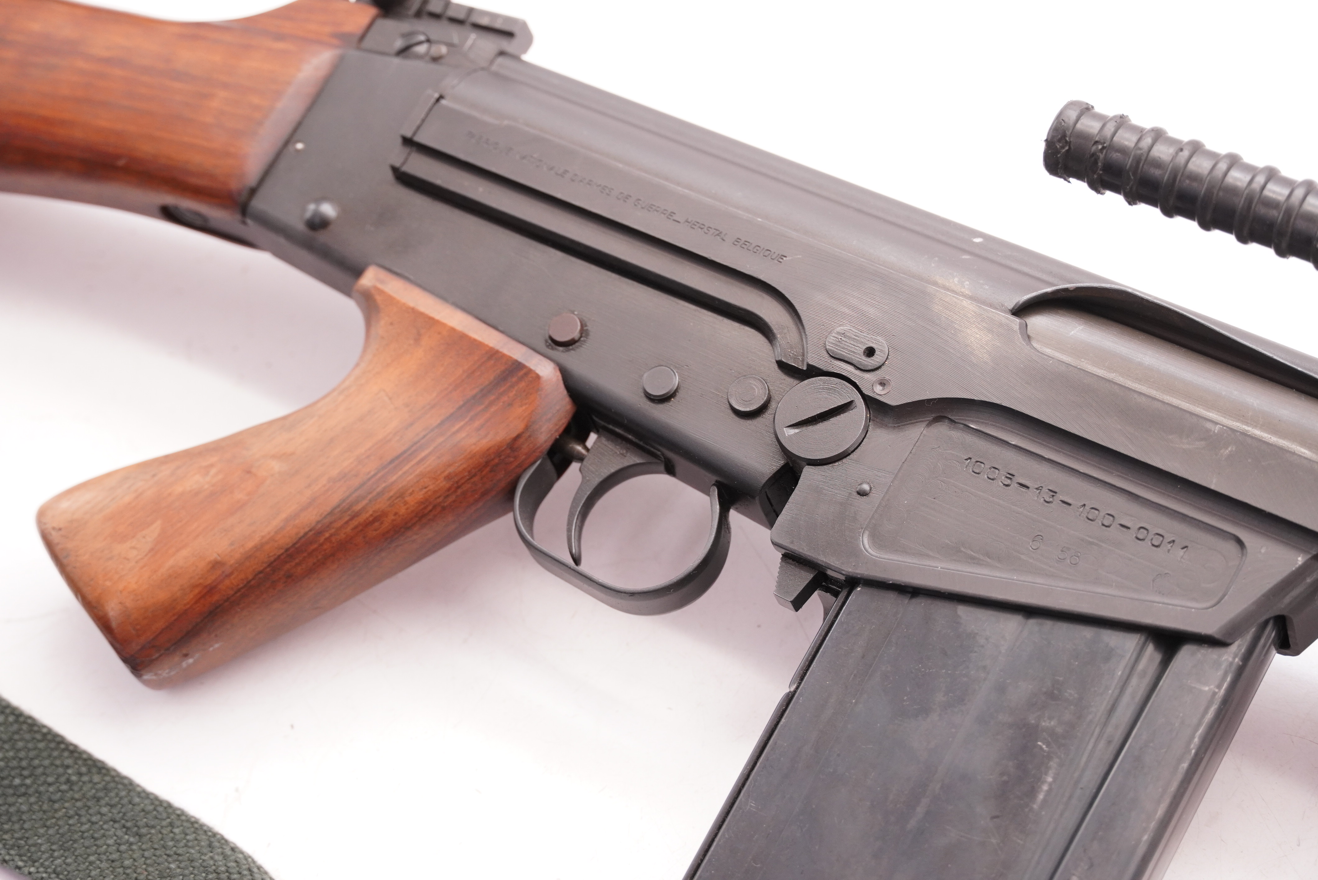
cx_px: 659
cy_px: 440
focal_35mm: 84
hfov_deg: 24.2
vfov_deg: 16.3
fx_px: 3077
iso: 1000
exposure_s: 1/125
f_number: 5.6
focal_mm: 56
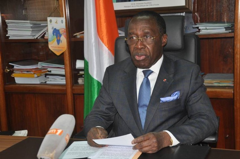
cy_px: 80
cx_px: 120
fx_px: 419
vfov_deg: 21.5
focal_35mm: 63
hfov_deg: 32.0
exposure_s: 1/80
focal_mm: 42
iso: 800
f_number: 5.6
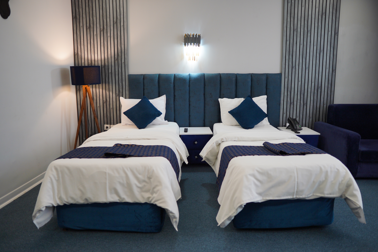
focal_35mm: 24
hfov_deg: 73.7
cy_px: 126
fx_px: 252
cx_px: 189
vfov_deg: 53.1
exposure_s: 1/125
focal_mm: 16
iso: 200
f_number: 1.4
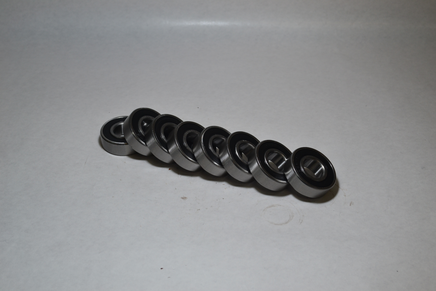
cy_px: 146
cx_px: 218
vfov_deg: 25.1
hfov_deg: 36.9
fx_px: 654
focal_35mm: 54
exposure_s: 1/40
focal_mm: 36
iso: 400
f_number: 7.1
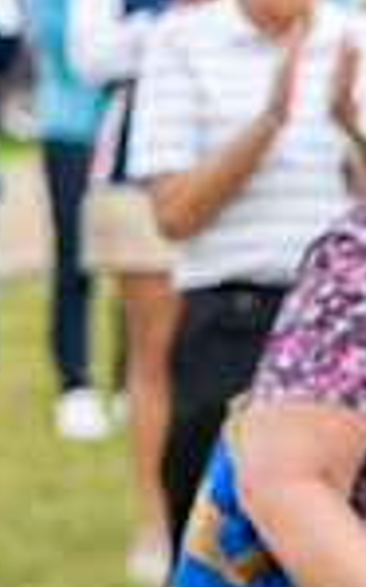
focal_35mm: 374
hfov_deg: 3.4
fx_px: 5975
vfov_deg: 5.6
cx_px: 1199
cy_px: 717
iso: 400
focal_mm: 85
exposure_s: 1/500
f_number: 4
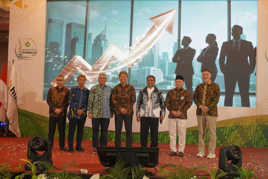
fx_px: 290
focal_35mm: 39
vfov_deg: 34.2
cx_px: 134
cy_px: 90
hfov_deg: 49.6
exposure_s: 1/160
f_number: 4.5
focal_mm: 26
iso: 3200
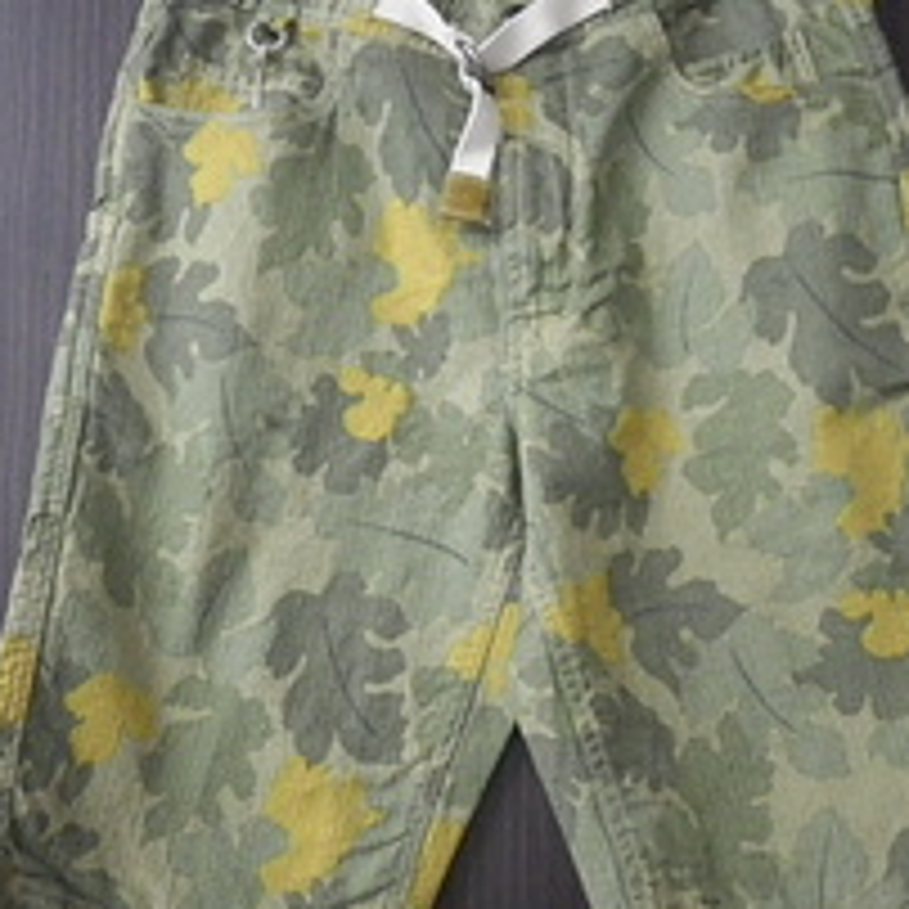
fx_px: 1545
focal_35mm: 52
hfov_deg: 32.7
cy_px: 448
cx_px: 540
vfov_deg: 32.8
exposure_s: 1/30
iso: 800
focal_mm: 6.1
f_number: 3.8
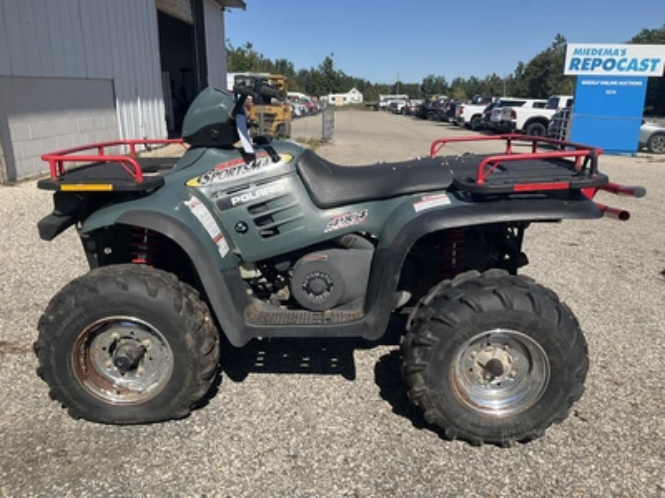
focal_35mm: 29
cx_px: 332
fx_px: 557
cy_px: 249
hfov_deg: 61.7
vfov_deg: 48.2
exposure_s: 1/2227
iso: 25
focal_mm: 3
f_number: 1.8
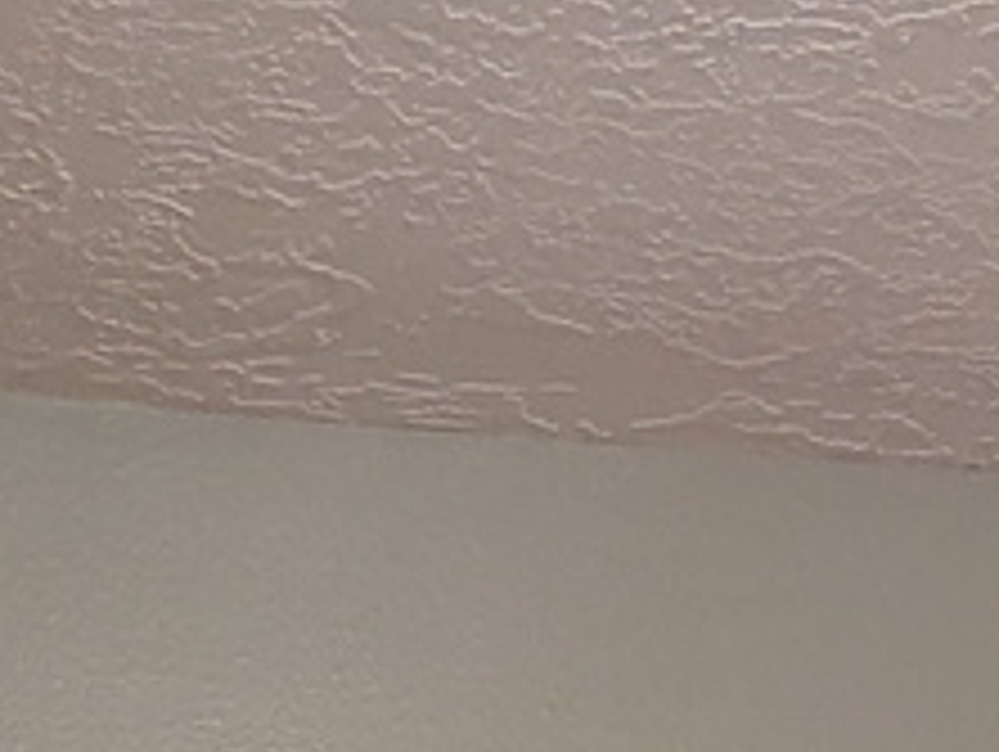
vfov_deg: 6.8
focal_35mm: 166
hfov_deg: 11.6
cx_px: 1289
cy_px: 3094
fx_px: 4796
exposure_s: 1/24
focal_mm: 6.81
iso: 282
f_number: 1.85
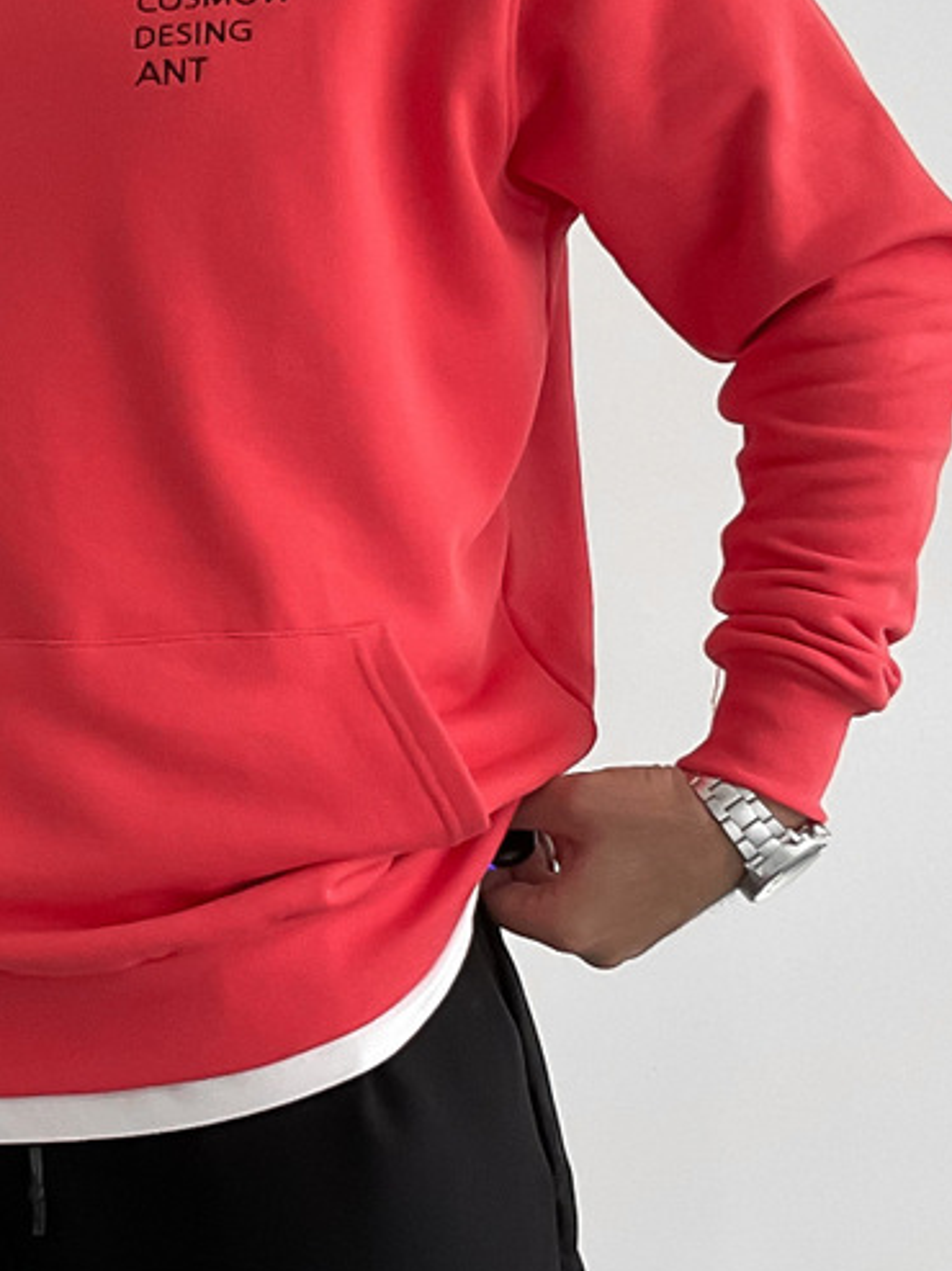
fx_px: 3450
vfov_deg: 20.8
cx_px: -3
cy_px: 772
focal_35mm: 94
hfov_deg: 15.4
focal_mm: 3
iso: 64
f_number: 1.8
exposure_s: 1/120
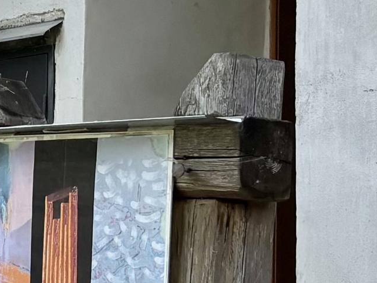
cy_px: 109
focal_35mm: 166
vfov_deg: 8.9
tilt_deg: +5.1
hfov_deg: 9.6
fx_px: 1807
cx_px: -711
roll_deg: -2.6
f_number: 1.6
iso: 50
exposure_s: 1/1437
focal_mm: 5.96
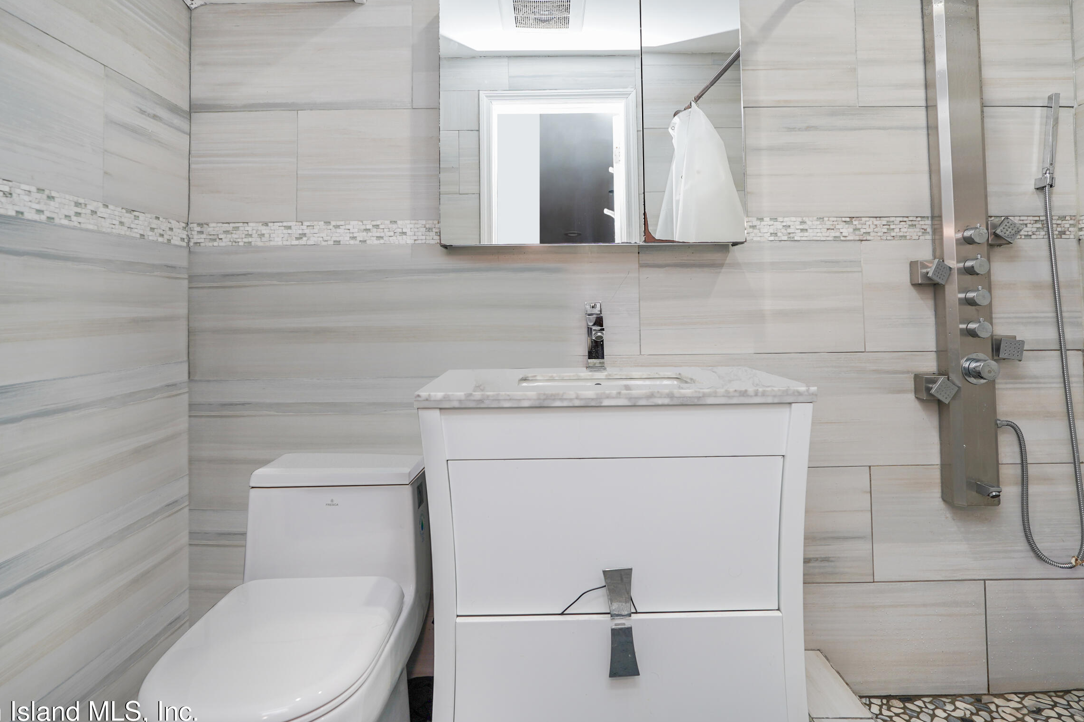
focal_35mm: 21
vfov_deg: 58.9
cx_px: 549
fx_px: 632
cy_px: 281
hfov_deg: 81.2
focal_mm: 16
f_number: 4
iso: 125
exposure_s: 1/30
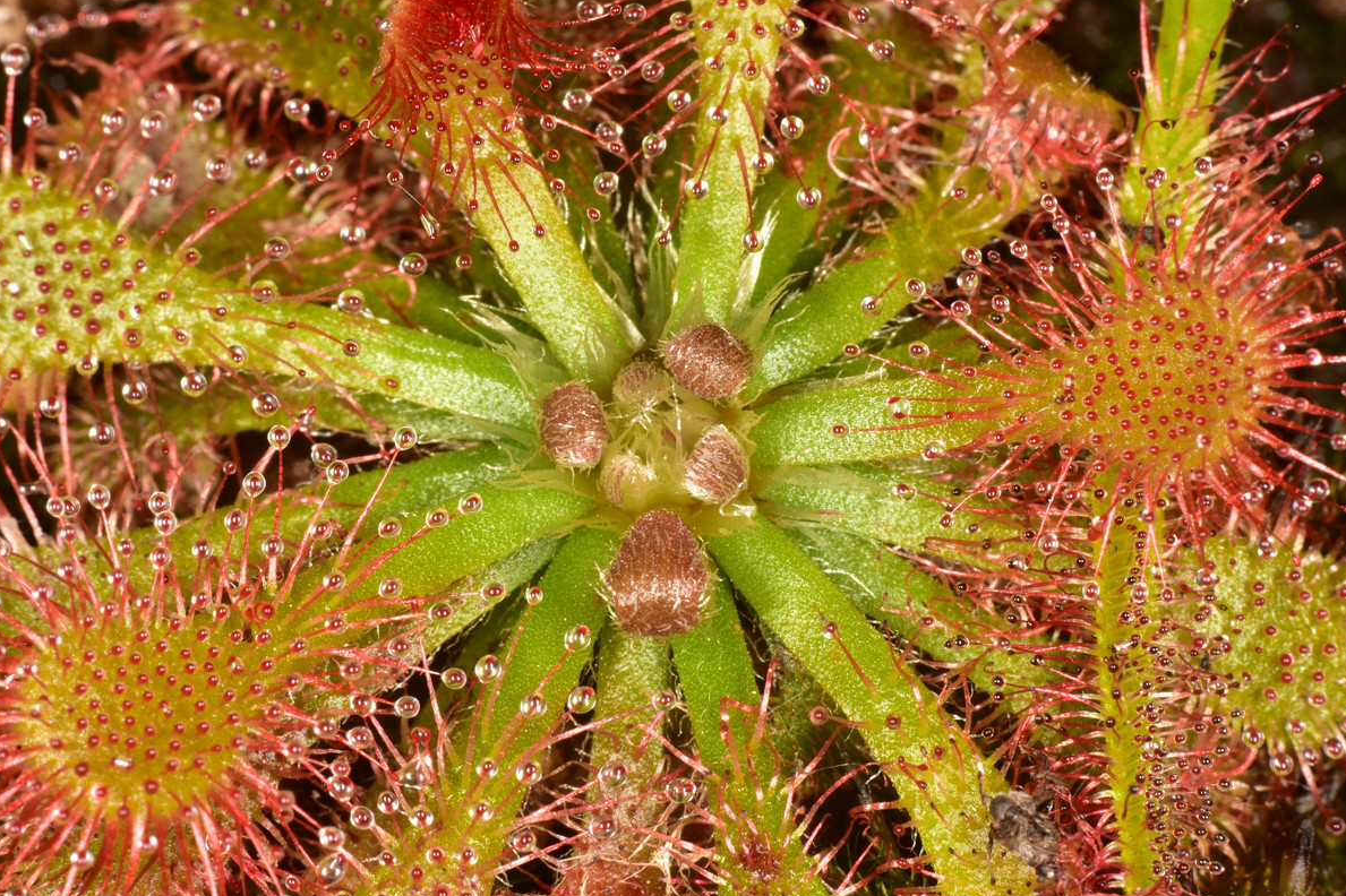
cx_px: 675
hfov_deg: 19.3
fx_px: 3962
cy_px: 448
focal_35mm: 106
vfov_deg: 12.9
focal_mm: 70
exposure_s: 1/160
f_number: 32
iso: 100
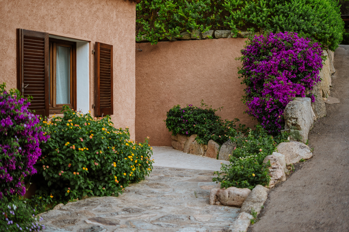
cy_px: 116
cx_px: 174
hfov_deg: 39.6
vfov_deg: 27.0
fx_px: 485
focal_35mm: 50
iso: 320
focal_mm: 50
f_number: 1.8
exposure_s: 1/1000
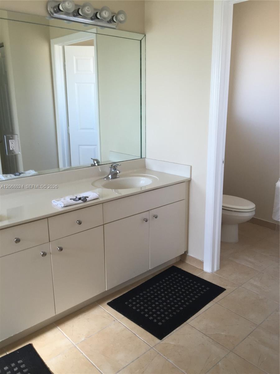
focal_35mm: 29
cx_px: 140
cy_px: 187
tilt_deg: -14.1
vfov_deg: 61.7
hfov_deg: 48.2
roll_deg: +0.7
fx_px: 313
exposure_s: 1/60
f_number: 2.2
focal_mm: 4.15
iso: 40
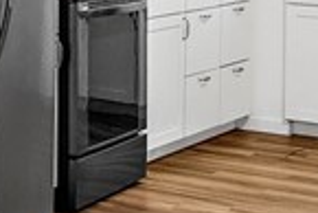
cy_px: -155
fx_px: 1256
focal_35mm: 142
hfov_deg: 12.8
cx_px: -296
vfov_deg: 9.3
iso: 2000
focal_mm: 19
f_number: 7.1
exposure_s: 1/8
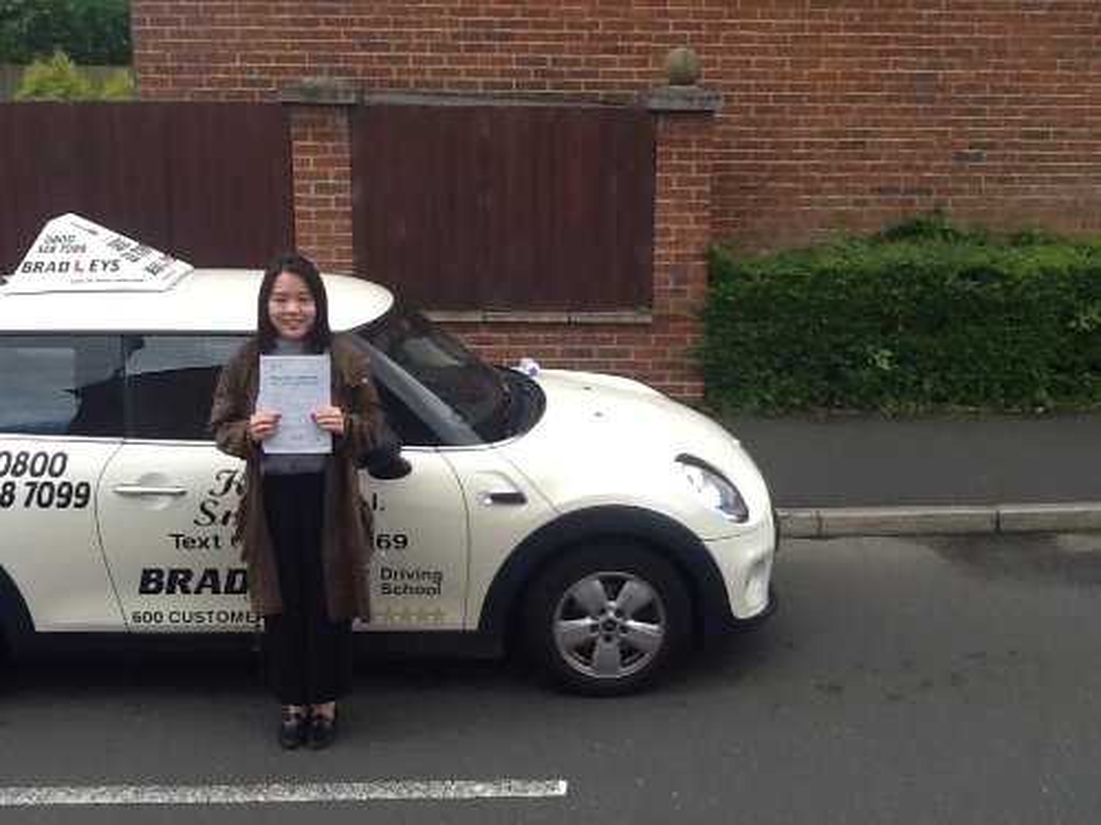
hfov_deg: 42.9
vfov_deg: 32.9
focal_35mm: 44
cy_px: 412
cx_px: 550
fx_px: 1399
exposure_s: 1/357
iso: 40
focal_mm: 2.03
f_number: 2.4
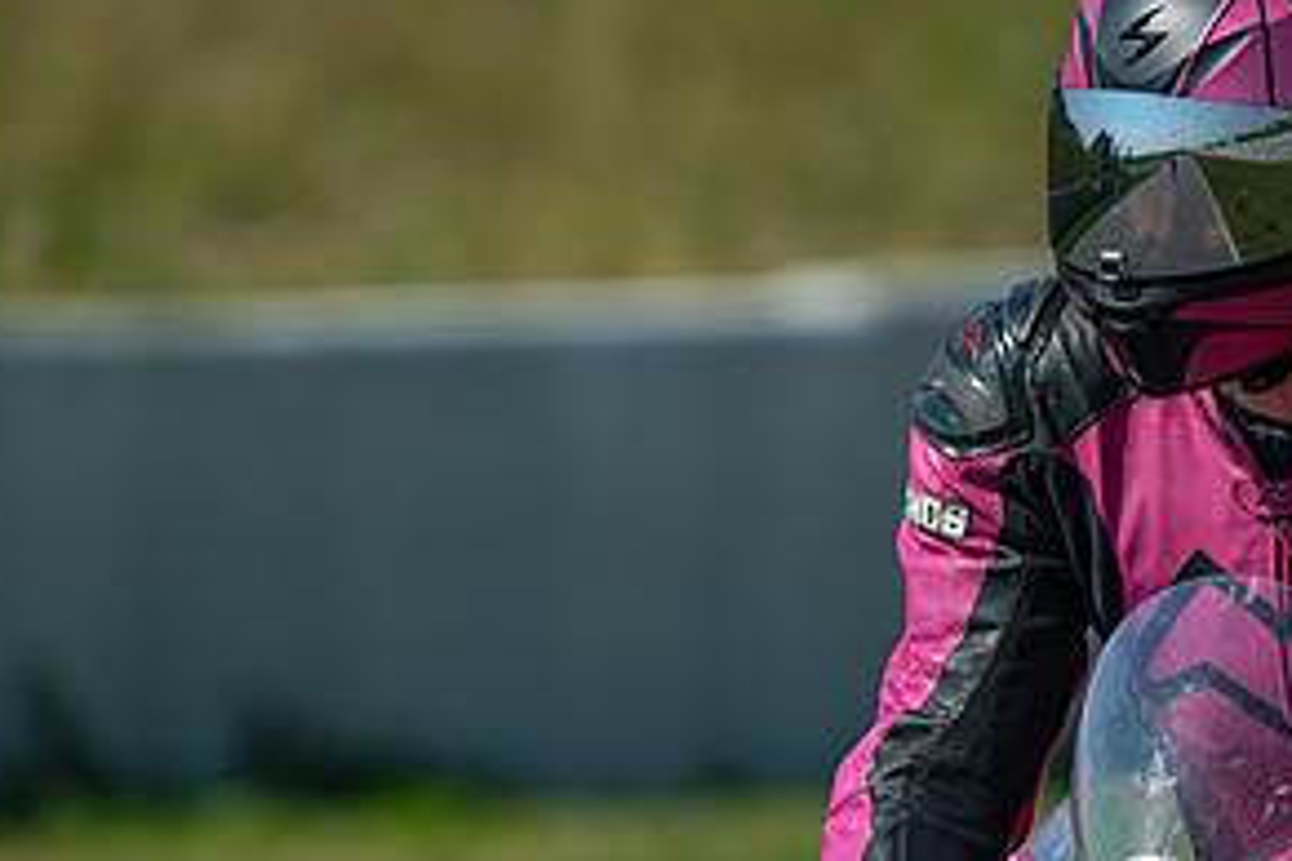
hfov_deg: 2.0
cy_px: 688
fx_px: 37752
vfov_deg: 1.3
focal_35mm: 1052
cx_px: 1326
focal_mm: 500
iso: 180
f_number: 6.3
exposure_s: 1/1250
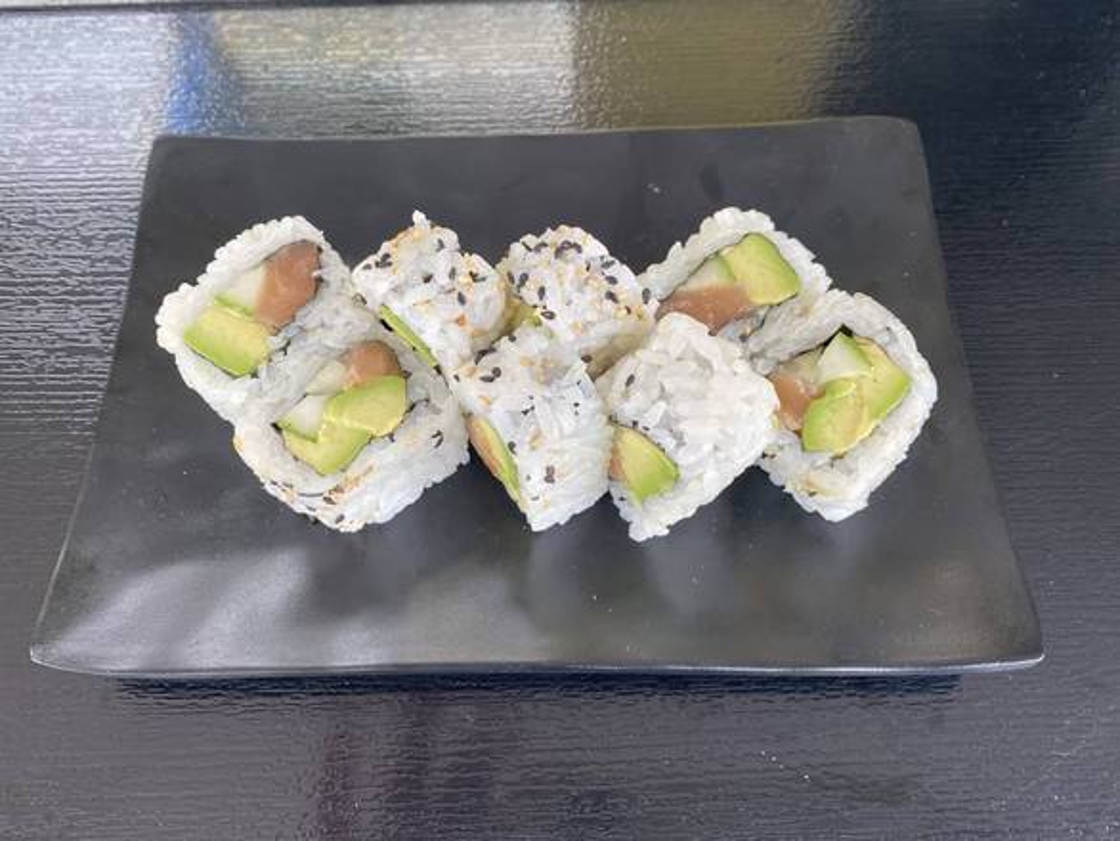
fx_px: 842
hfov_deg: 67.3
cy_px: 420
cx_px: 560
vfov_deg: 53.1
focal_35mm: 26
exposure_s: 1/122
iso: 64
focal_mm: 4.25
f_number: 1.8
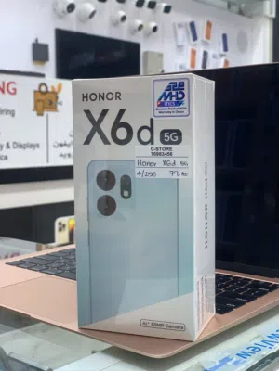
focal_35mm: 52
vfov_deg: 36.8
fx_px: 559
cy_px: 186
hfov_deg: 28.0
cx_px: 140
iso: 50
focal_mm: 6
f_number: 2.4
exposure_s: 1/100
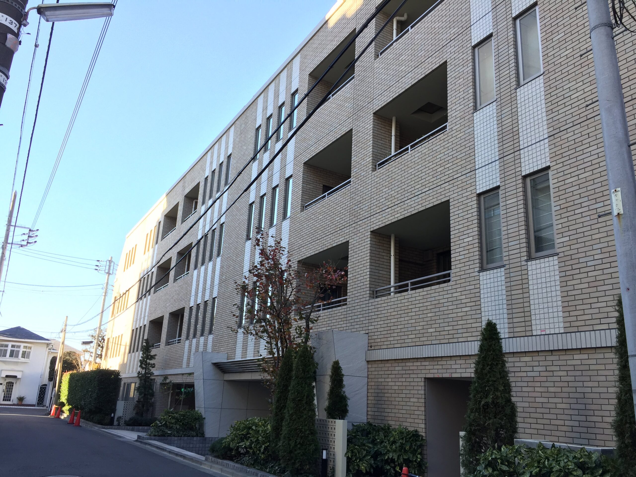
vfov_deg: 48.2
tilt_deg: +16.1
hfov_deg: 61.7
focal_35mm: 29
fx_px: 533
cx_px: 318
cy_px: 238
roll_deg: -2.4
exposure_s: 1/162
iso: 32
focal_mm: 4.15
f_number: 2.2
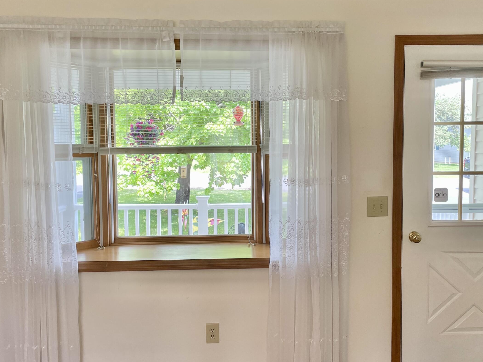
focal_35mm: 37
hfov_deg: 50.0
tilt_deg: -4.3
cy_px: 174
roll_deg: +0.9
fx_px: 516
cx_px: 278
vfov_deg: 38.7
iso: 50
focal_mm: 4.2
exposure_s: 1/121
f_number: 1.6
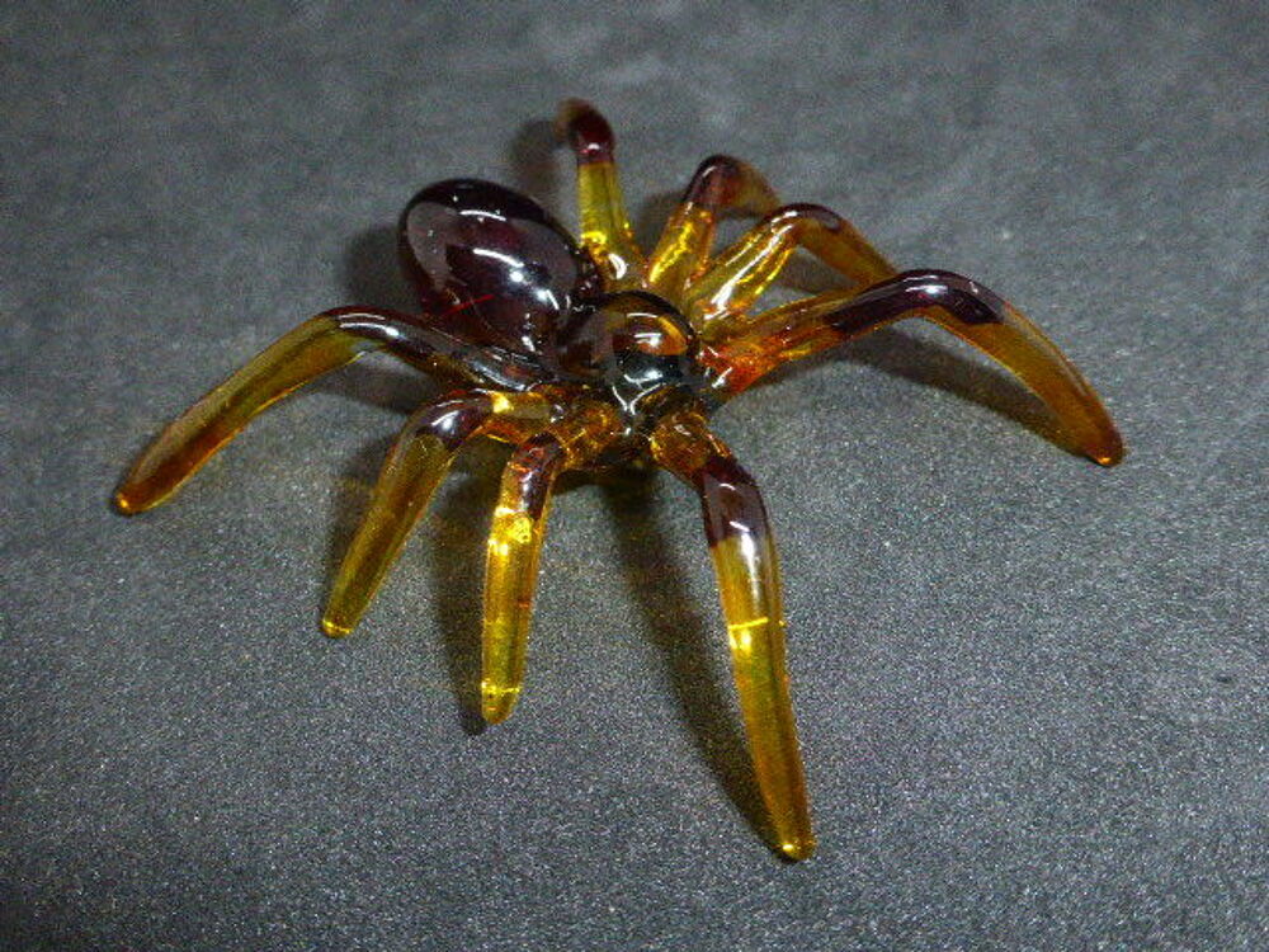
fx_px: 1796
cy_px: 476
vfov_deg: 29.7
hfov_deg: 38.9
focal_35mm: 49
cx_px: 634
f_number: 4.2
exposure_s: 1/60
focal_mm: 8.5
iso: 800
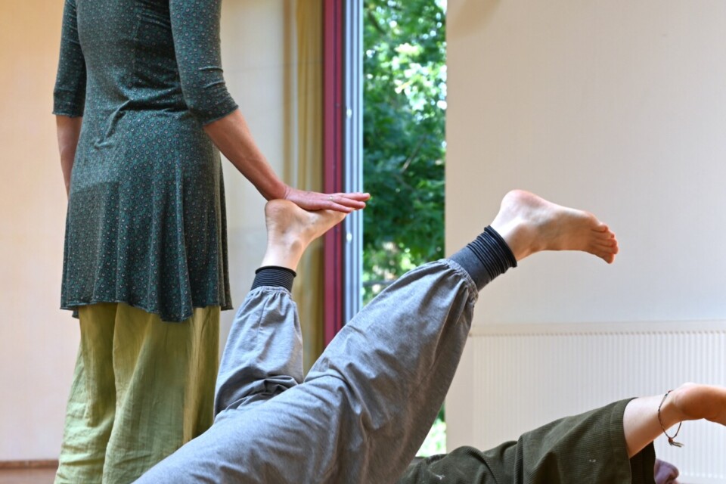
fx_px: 988
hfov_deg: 40.3
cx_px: 363
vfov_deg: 27.5
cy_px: 242
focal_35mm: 49
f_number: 4
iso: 100
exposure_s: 1/60
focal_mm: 49
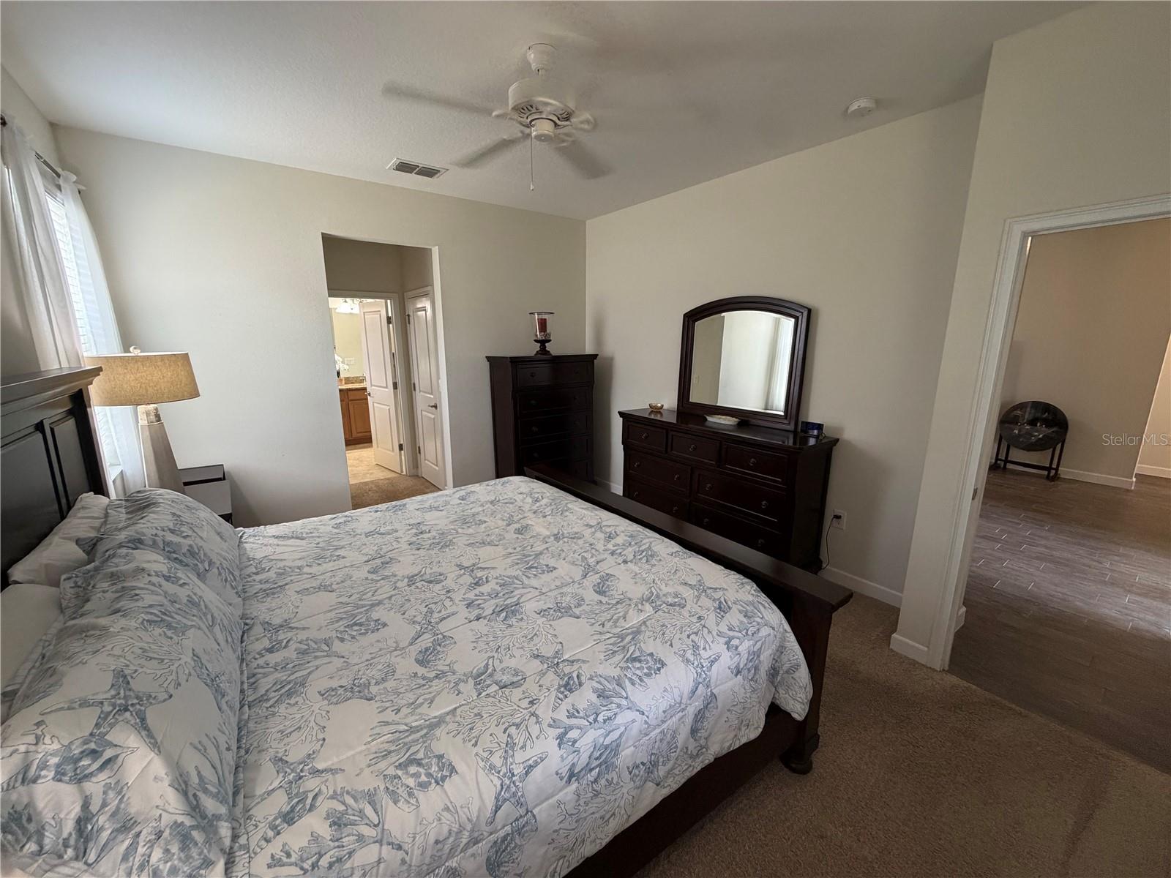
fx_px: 474
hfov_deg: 102.1
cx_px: 586
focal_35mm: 14
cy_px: 439
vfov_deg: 85.7
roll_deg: +0.0
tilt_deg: -12.0
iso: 250
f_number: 2.2
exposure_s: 1/60
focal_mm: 2.22
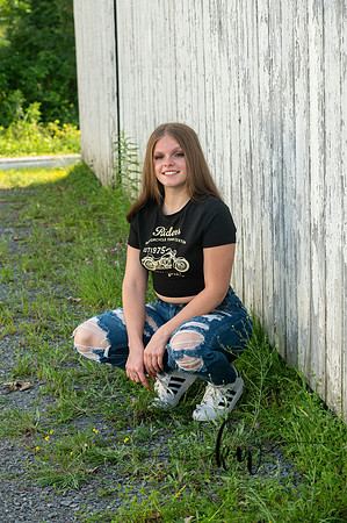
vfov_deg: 22.2
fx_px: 1333
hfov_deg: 14.8
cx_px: 174
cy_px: 262
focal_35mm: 92
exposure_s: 1/250
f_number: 7.1
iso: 400
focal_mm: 92
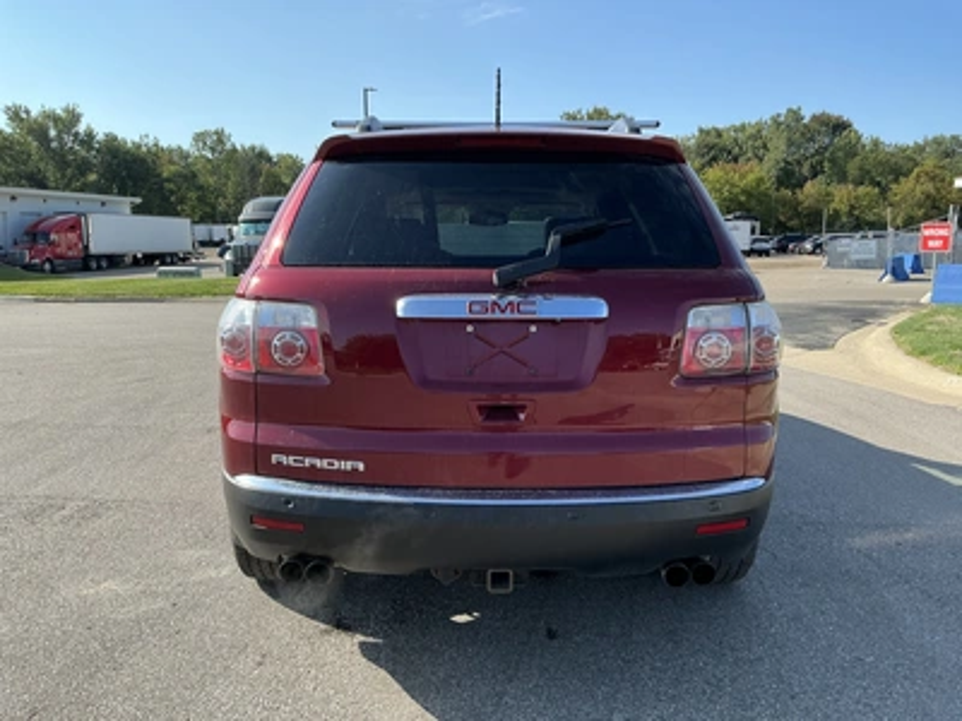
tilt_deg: -6.1
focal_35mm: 28
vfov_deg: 49.7
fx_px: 778
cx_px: 481
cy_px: 360
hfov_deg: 63.4
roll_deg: +0.1
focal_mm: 3
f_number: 1.8
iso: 25
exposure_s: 1/898
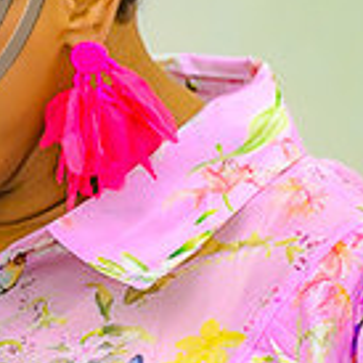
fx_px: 4485
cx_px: -217
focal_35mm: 378
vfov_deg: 4.6
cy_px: -70
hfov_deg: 4.6
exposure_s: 1/125
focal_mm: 70
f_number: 2.8
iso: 1000
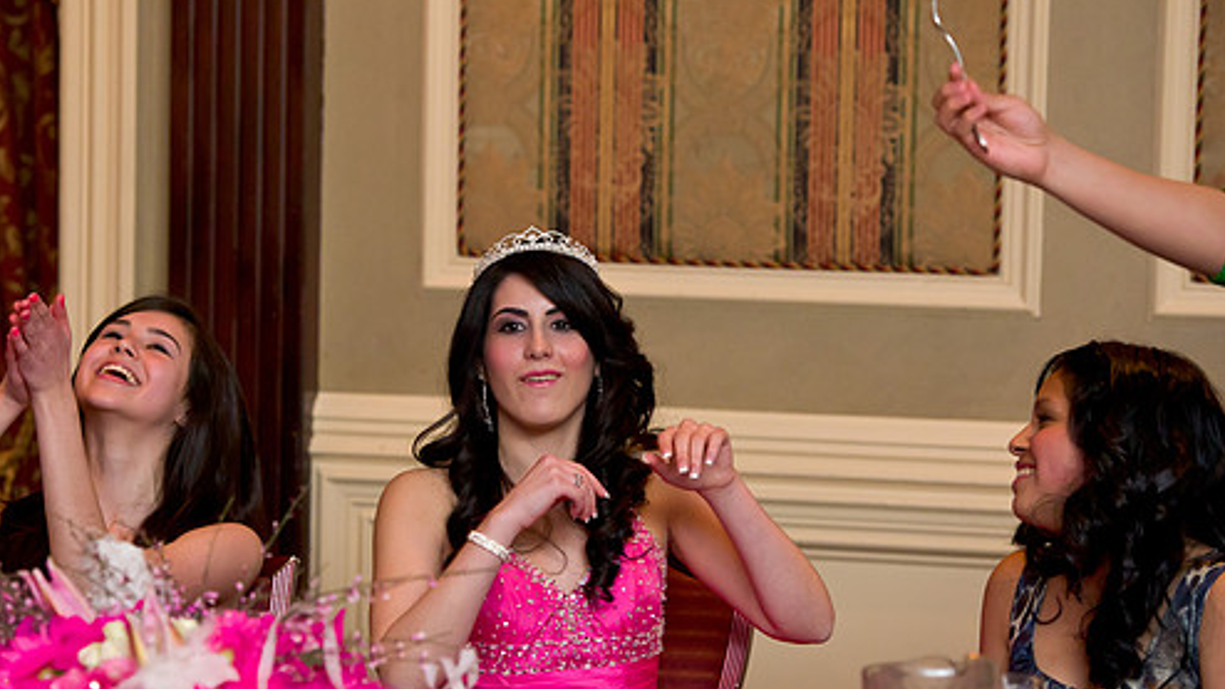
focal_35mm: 150
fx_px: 4873
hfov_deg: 14.3
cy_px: 364
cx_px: 555
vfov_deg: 8.1
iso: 3200
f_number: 3.2
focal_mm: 122
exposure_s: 1/125
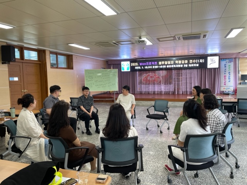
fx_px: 186
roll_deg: +1.2
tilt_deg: -4.9
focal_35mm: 26
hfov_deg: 67.3
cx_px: 124
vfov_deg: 53.1
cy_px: 92
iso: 125
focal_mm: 4.2
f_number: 1.6
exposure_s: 1/120
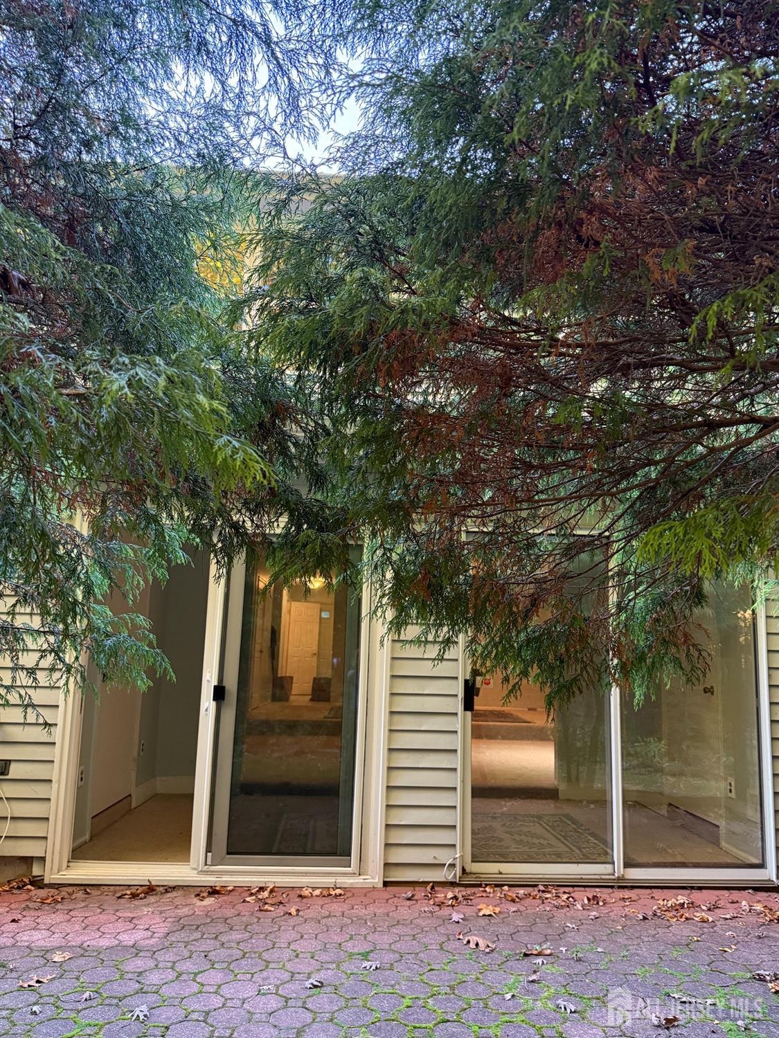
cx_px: 390
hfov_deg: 56.8
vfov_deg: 71.6
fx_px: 720
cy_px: 519
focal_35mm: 24
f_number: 1.78
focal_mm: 6.76
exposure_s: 1/60
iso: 400
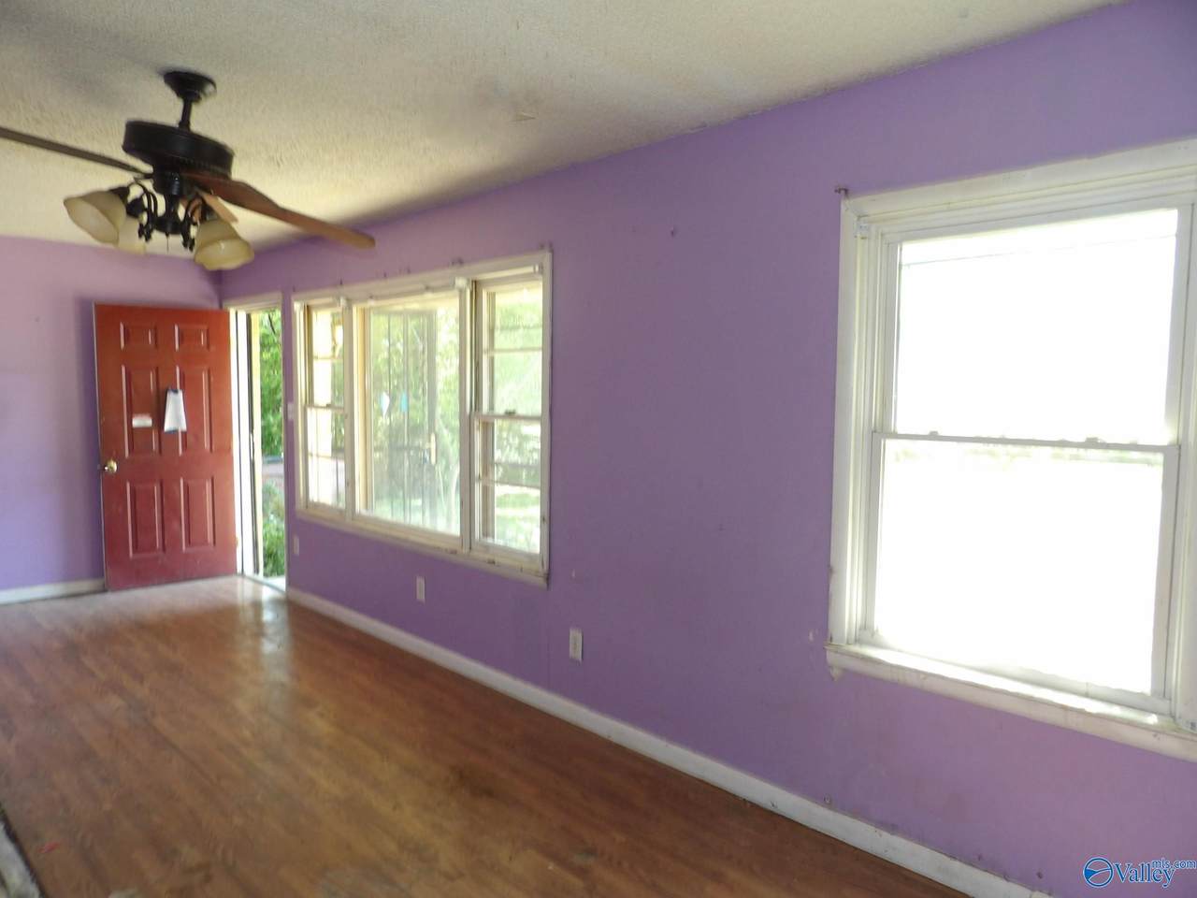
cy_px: 449
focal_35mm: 24
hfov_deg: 71.6
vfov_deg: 56.8
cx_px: 598
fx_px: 830
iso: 141
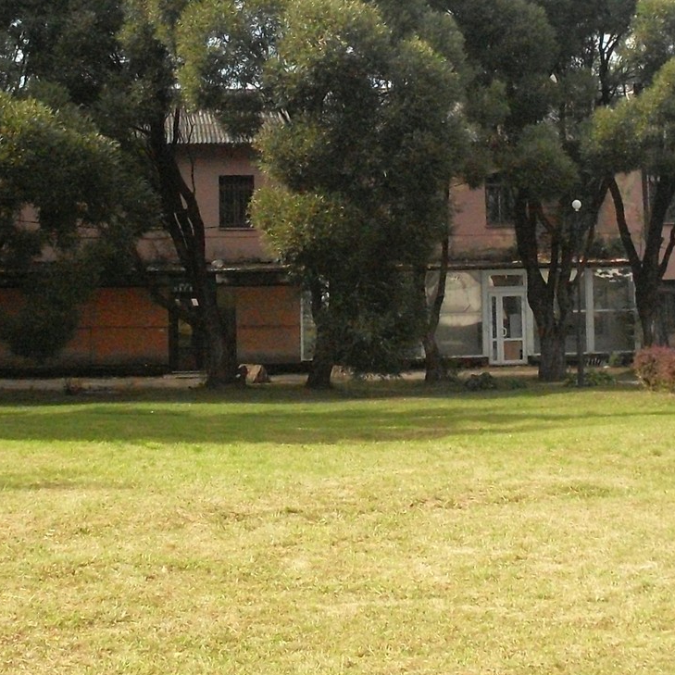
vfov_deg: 25.8
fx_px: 1456
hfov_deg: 26.1
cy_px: 186
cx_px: 326
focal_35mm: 66
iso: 400
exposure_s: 1/350
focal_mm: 6.3
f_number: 8.4
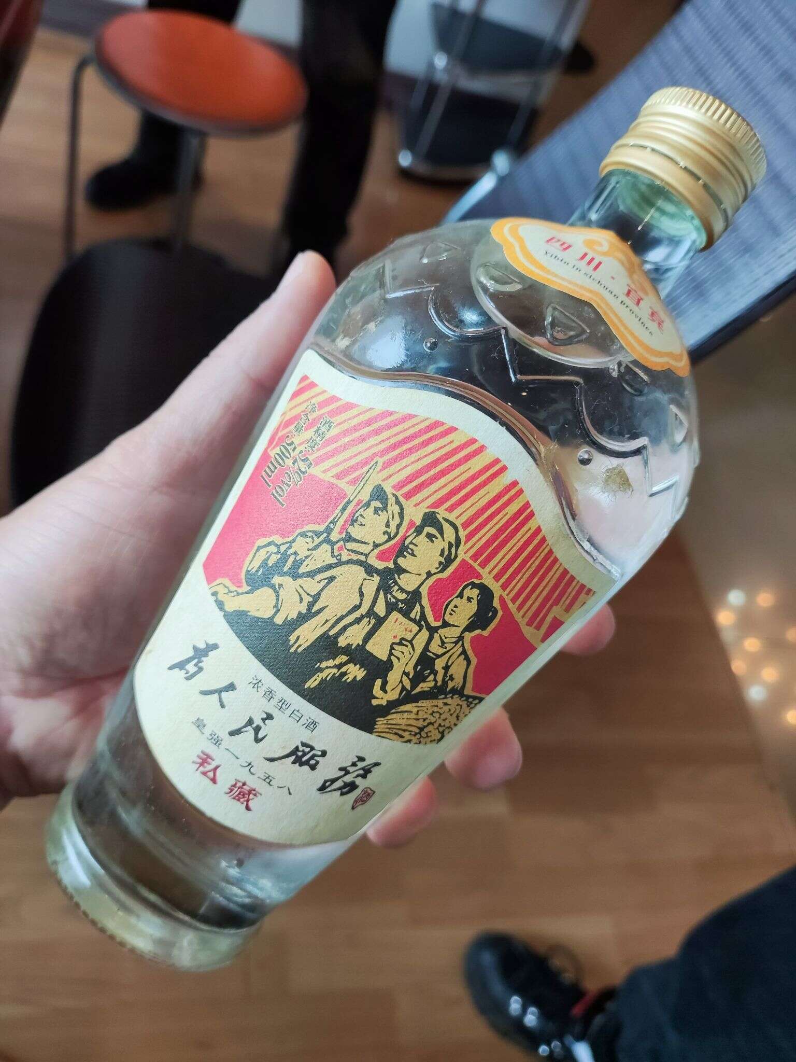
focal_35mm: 25
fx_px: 767
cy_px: 531
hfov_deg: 54.9
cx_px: 398
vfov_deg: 69.4
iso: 168
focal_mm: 4.71
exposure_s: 1/100
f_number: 1.79
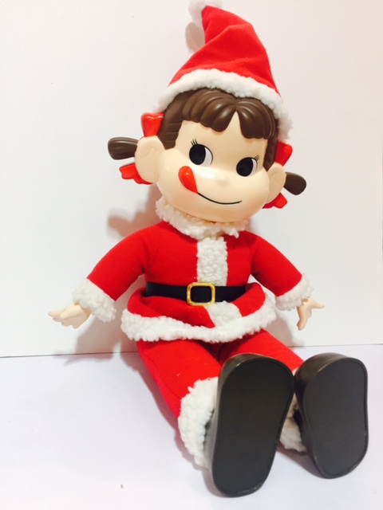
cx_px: 192
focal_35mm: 29
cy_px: 255
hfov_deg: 48.2
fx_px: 428
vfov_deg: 61.7
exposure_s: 1/33
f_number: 2.2
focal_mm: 4.15
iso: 125
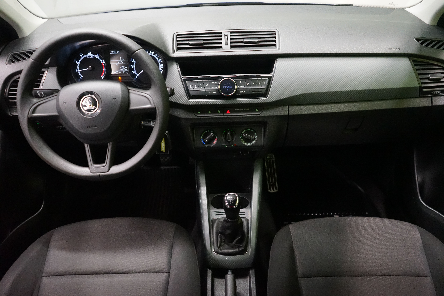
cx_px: 222
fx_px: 358
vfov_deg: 45.0
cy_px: 148
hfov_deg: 63.7
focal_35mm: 29
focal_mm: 29
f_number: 3.5
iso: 6400
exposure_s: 1/60
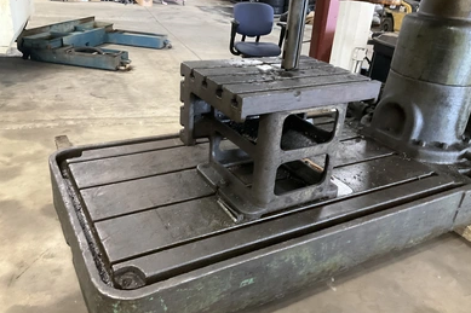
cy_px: 173
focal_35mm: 31
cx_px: 240
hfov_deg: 60.3
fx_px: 405
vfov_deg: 42.2
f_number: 1.8
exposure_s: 1/30
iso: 320
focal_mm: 3
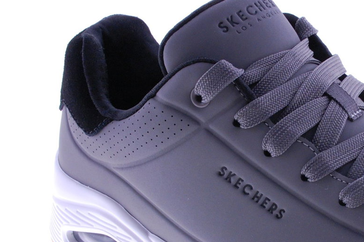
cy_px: 195
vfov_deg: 13.7
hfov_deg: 20.3
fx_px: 1000
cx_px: 311
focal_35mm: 99
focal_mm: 32
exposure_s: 1/25
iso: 800
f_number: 13
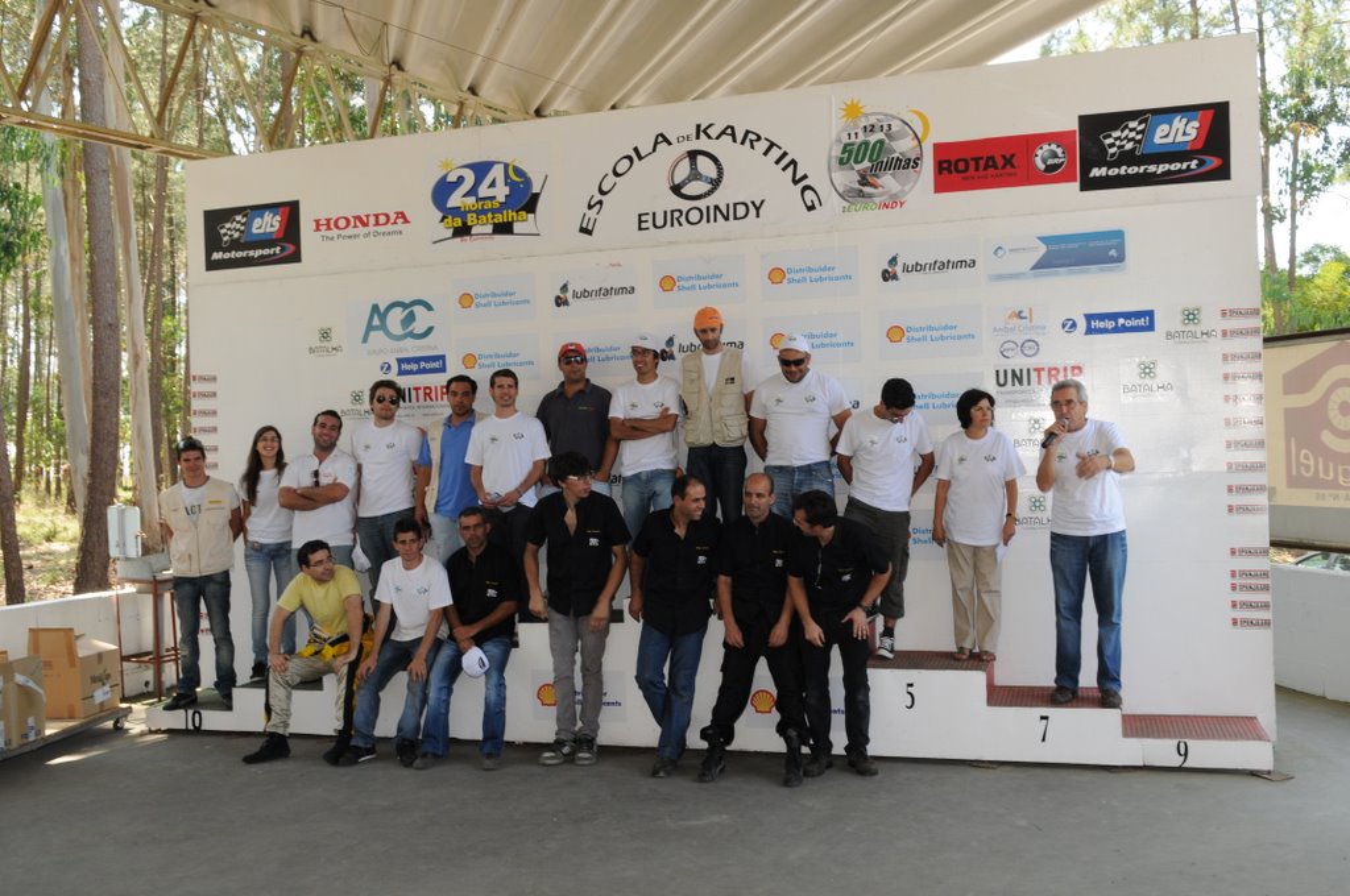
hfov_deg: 55.2
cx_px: 675
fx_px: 1292
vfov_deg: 38.3
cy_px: 448
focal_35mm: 34
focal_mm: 23
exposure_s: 1/80
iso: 400
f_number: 8
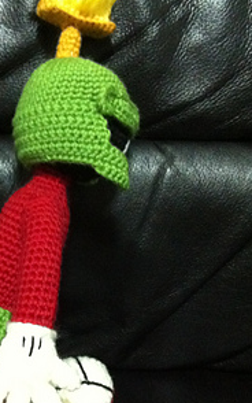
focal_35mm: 63
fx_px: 692
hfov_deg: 20.4
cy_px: 239
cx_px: 50
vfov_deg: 32.4
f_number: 2.8
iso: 1000
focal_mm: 3.85
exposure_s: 1/15
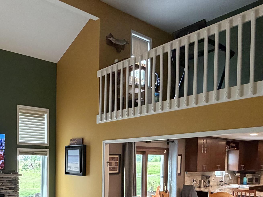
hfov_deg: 48.9
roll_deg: +0.5
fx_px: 251
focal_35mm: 33
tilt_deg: -1.5
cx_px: 22
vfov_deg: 40.5
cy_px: 168
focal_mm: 2.22
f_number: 2.2
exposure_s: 1/60
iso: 320
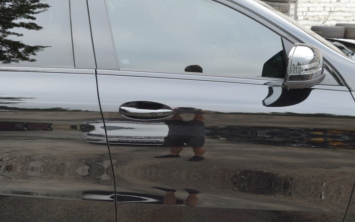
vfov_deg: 34.4
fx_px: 358
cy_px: 114
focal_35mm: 37
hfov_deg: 52.8
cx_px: 179
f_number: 5.6
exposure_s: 1/125
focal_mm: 20
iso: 250
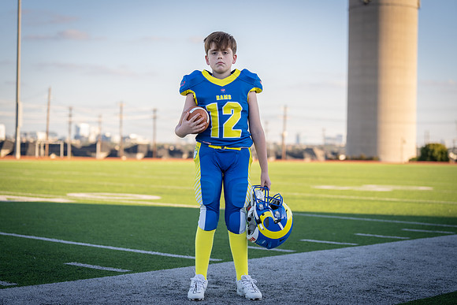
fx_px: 910
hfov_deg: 28.2
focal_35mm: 72
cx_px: 228
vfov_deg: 19.0
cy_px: 152
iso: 100
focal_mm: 70
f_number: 2.8
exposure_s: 1/400
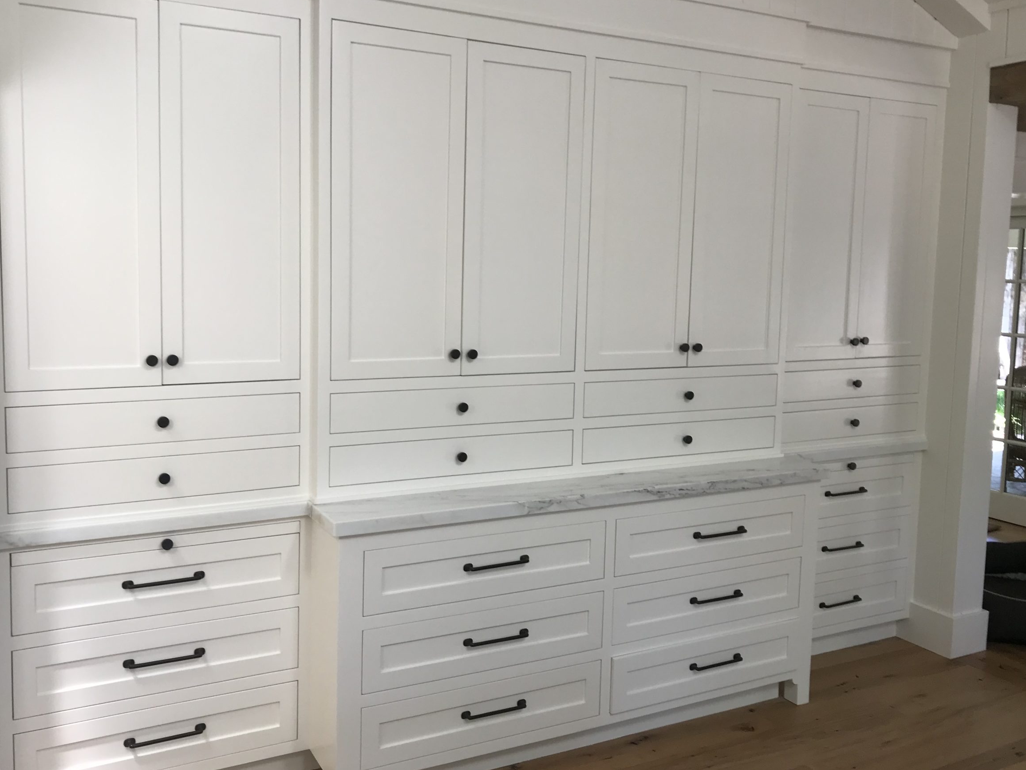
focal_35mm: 31
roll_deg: +0.0
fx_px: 919
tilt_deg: -4.9
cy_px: 363
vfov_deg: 45.4
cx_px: 461
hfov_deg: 58.2
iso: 32
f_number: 1.8
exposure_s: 1/60
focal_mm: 3.99
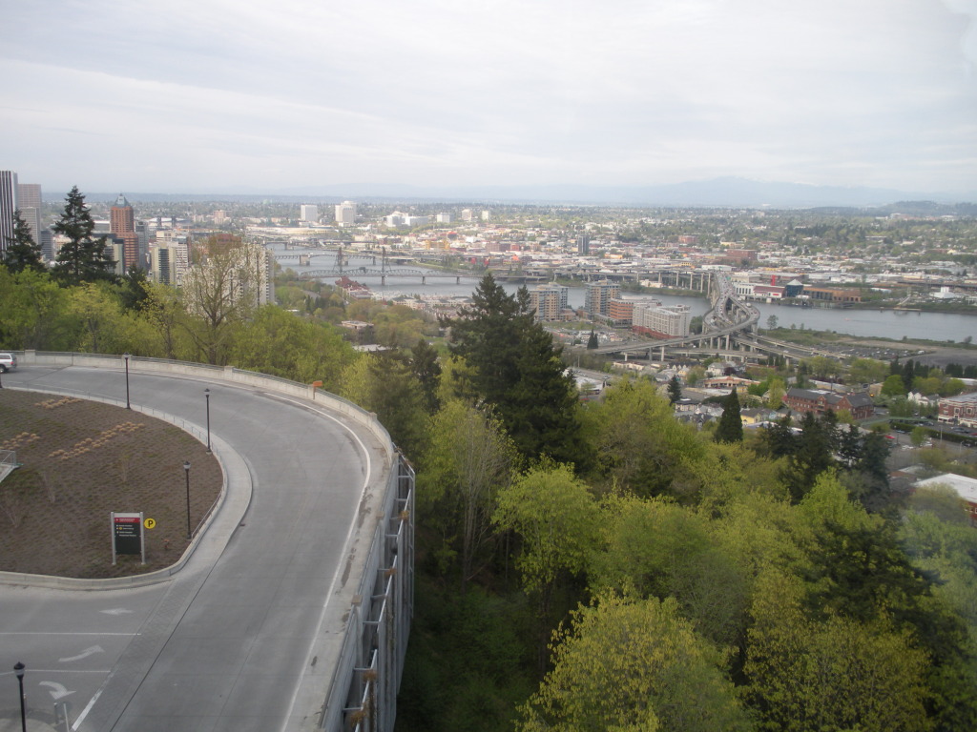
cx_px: 488
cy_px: 366
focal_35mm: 36
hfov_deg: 51.4
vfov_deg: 39.7
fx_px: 1016
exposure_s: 1/142
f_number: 3.5
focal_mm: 6.3
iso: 64
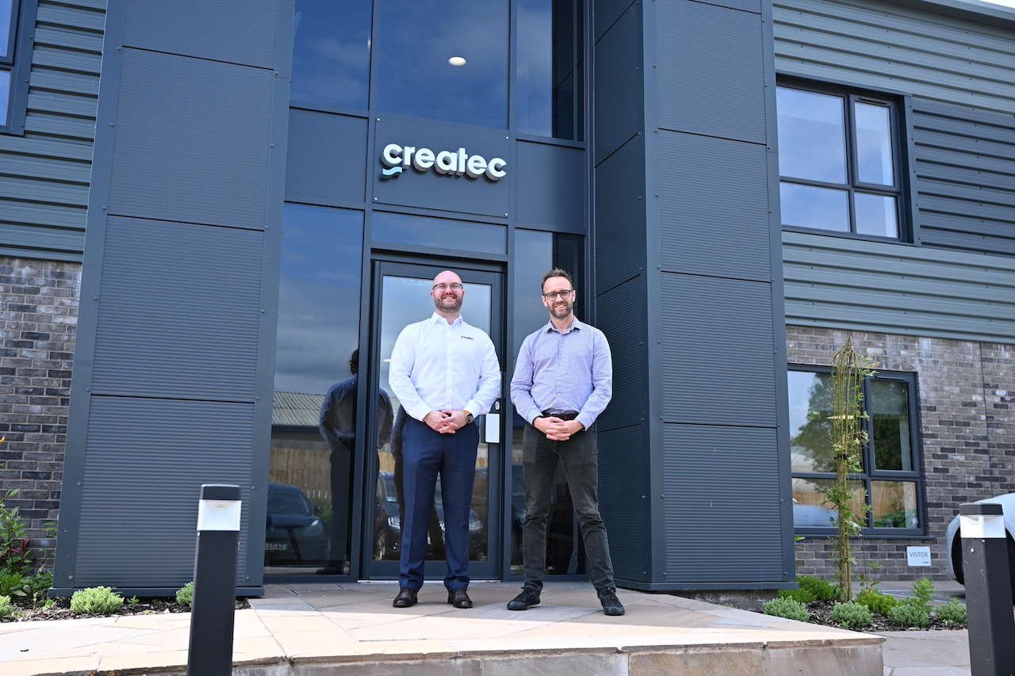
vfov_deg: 38.9
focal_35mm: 34
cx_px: 508
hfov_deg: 55.8
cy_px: 338
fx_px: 958
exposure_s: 1/800
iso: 200
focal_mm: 34
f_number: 4
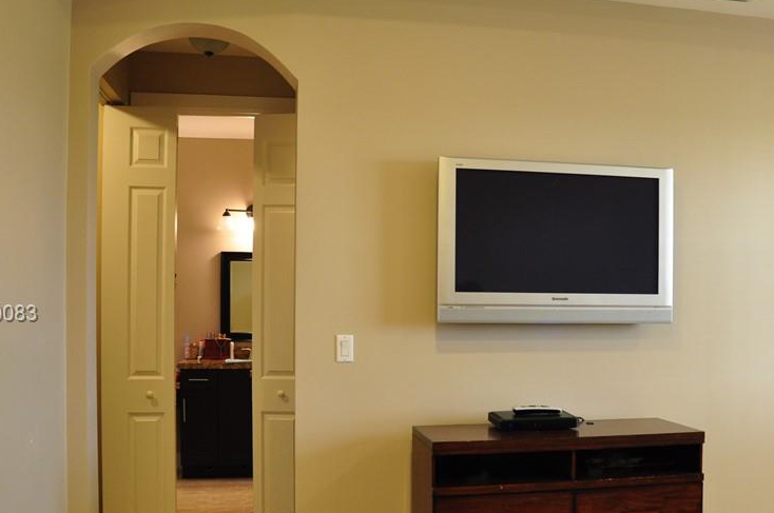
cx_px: 501
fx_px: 859
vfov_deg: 33.2
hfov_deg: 47.9
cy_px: 315
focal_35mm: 40
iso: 640
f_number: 6.3
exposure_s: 1/13
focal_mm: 18
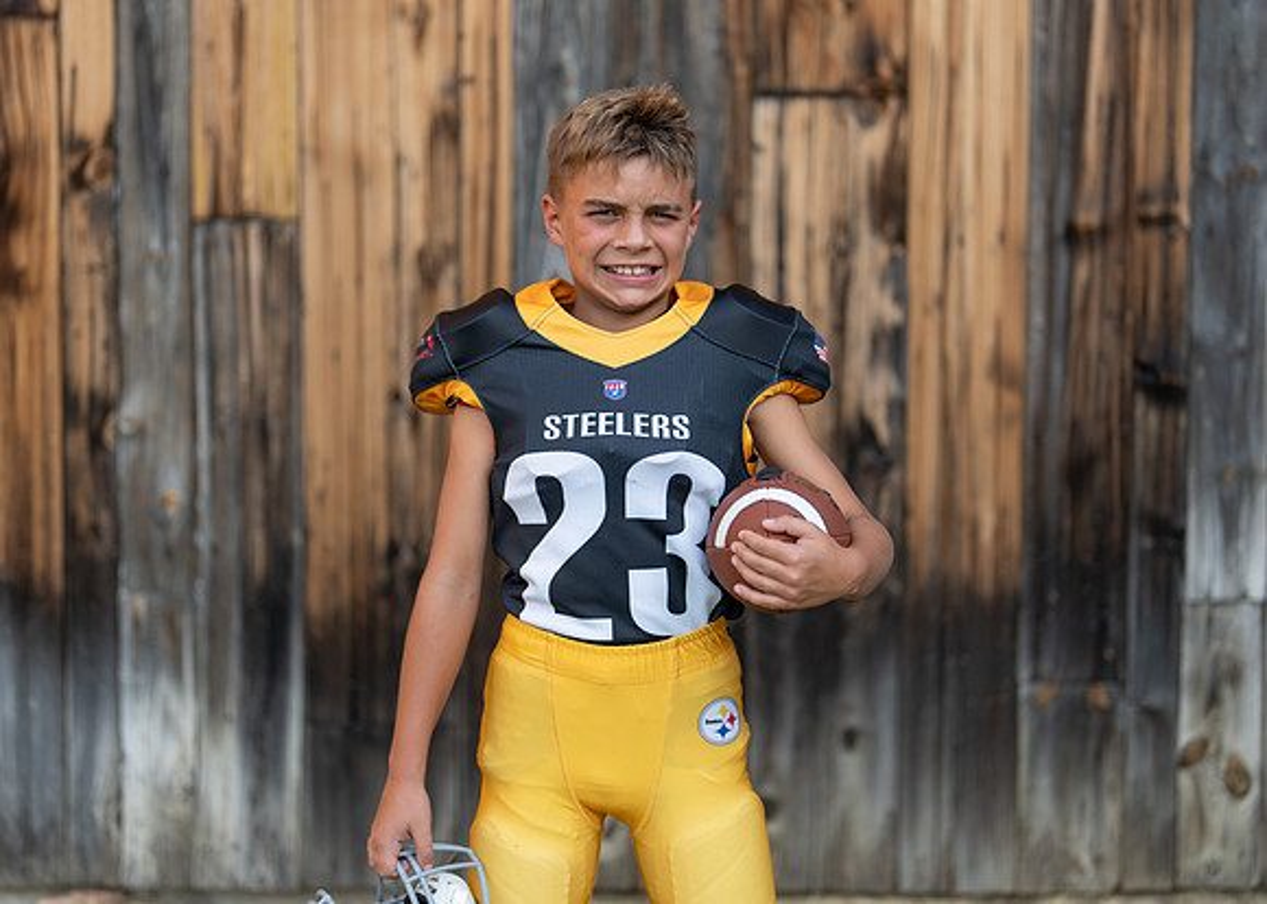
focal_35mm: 58
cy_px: 408
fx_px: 2088
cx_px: 624
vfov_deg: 24.4
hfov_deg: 33.7
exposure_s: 1/2000
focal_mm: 50
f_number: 1.2
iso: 100
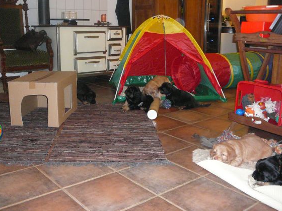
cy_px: 98
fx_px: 326
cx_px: 127
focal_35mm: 40
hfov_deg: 46.7
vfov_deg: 35.9
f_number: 2.8
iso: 400
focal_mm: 5.2
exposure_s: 1/30
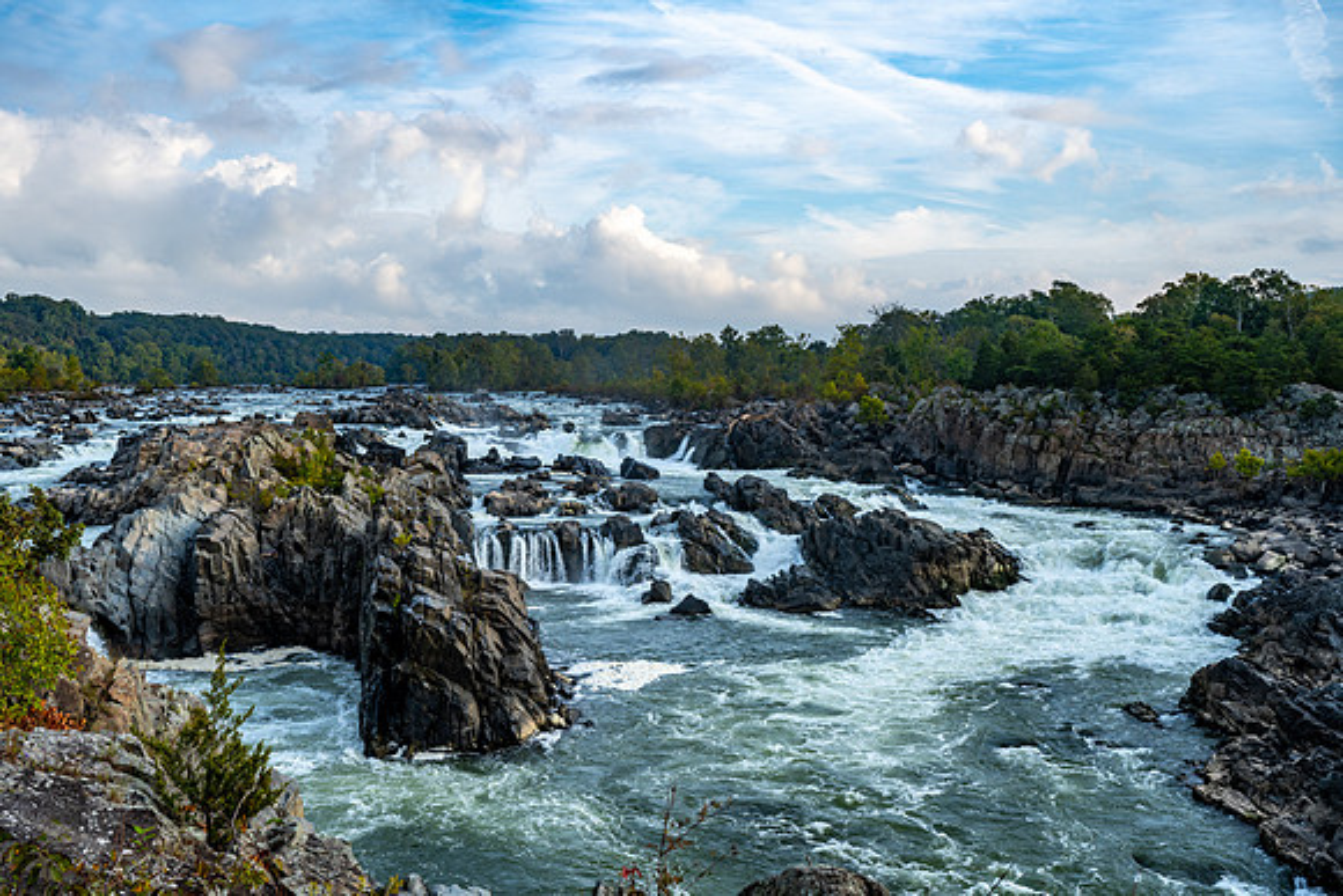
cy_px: 448
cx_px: 672
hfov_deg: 49.5
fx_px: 1457
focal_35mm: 39
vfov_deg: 34.2
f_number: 7.1
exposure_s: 1/125
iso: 100
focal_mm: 38
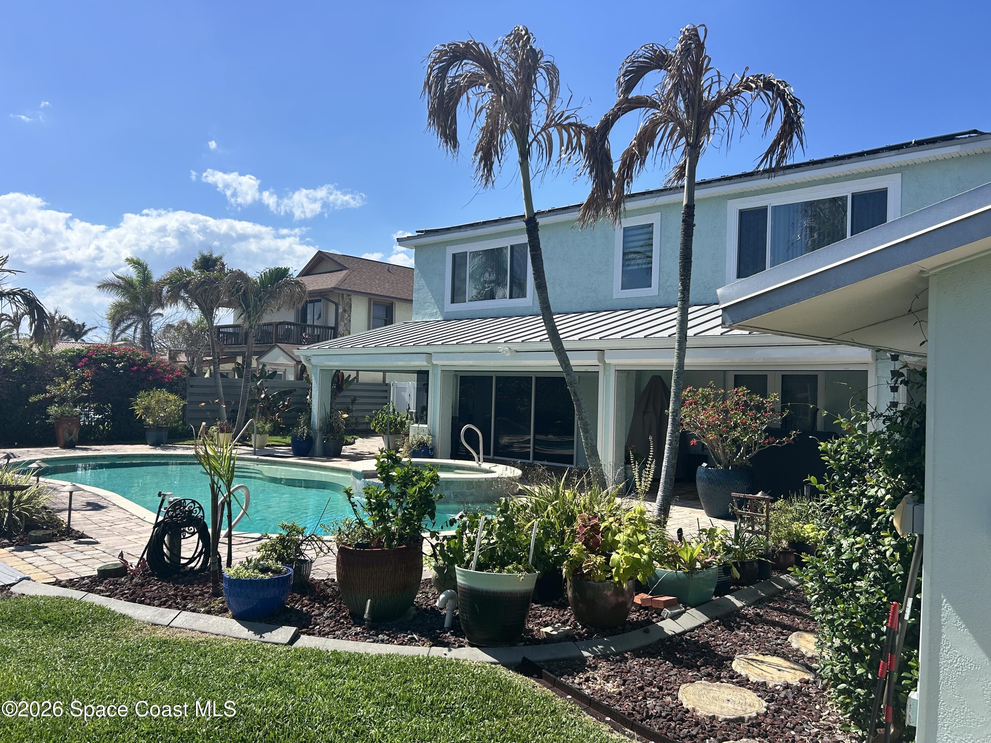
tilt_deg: +2.0
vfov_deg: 53.1
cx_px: 496
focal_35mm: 26
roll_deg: -1.8
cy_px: 372
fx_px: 744
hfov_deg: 67.3
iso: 50
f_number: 1.5
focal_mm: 5.7
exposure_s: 1/4630
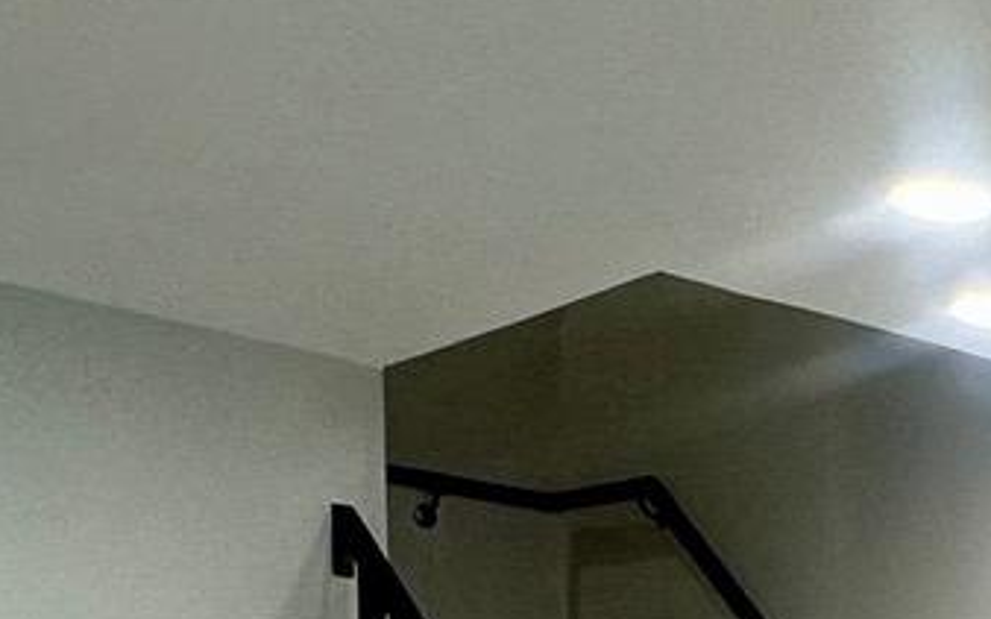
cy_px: 1294
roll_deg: -3.2
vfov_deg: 12.5
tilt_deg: -6.9
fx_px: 2430
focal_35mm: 90
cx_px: 1331
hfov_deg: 20.7
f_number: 2.2
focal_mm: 2.22
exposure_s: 1/120
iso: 160
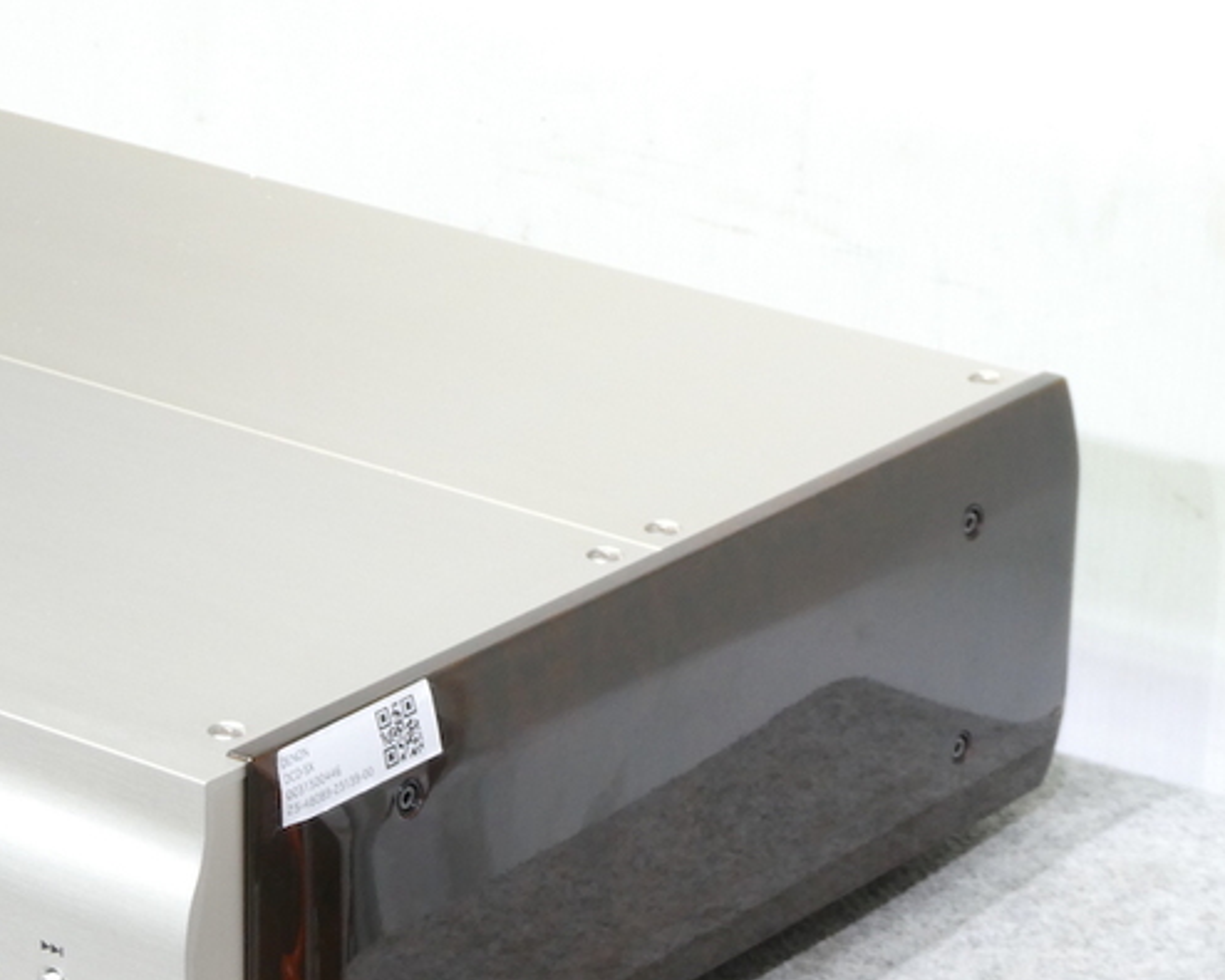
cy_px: 643
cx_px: 67
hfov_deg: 12.7
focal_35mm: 150
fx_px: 5437
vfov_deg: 10.3
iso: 200
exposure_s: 1/4
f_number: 4.7
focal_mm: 14.1
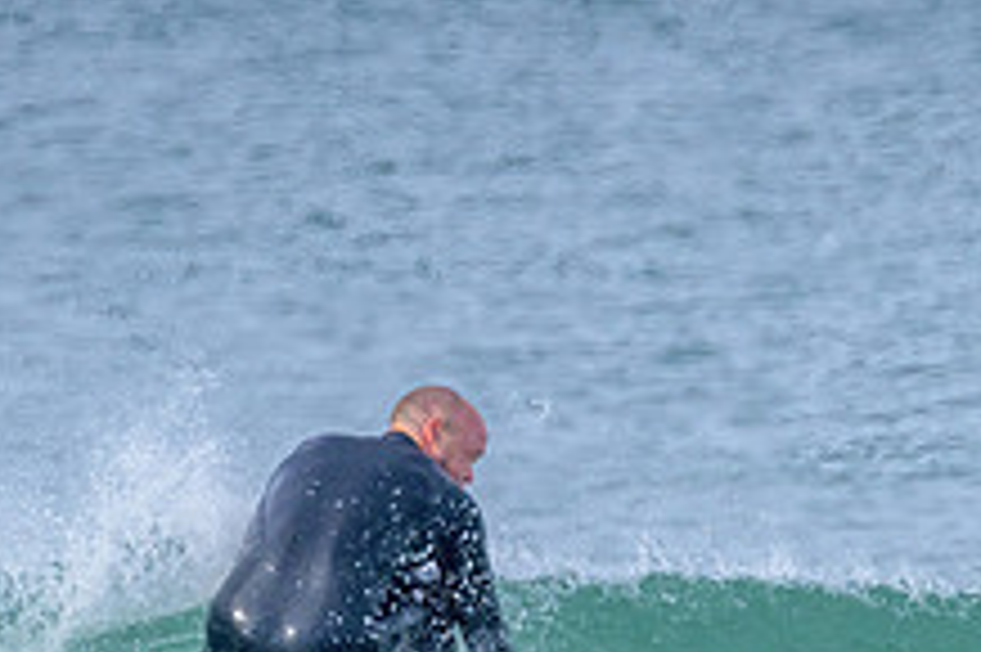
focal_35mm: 2434
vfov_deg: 0.6
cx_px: 688
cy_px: 748
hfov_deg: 0.8
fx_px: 66275
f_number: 11
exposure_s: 1/800
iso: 800
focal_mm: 800
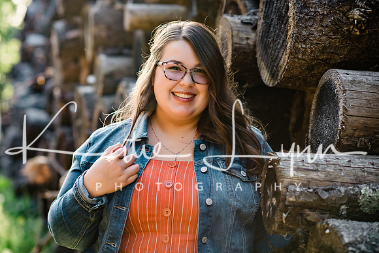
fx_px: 895
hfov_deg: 23.9
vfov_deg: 16.1
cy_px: 126
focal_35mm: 85
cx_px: 190
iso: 640
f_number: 2.8
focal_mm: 85
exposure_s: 1/800
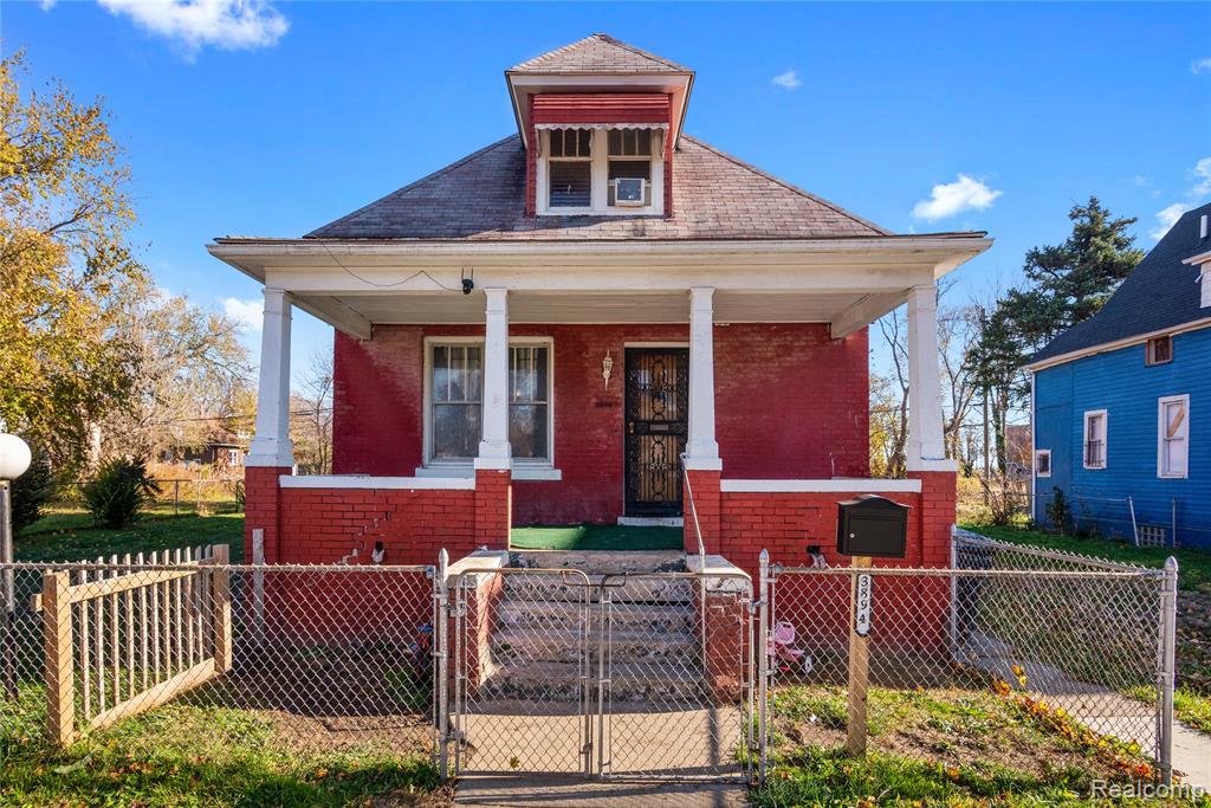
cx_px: 606
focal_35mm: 30
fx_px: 1009
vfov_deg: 43.6
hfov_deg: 61.9
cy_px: 404
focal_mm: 30
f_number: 9
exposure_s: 1/400
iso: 320
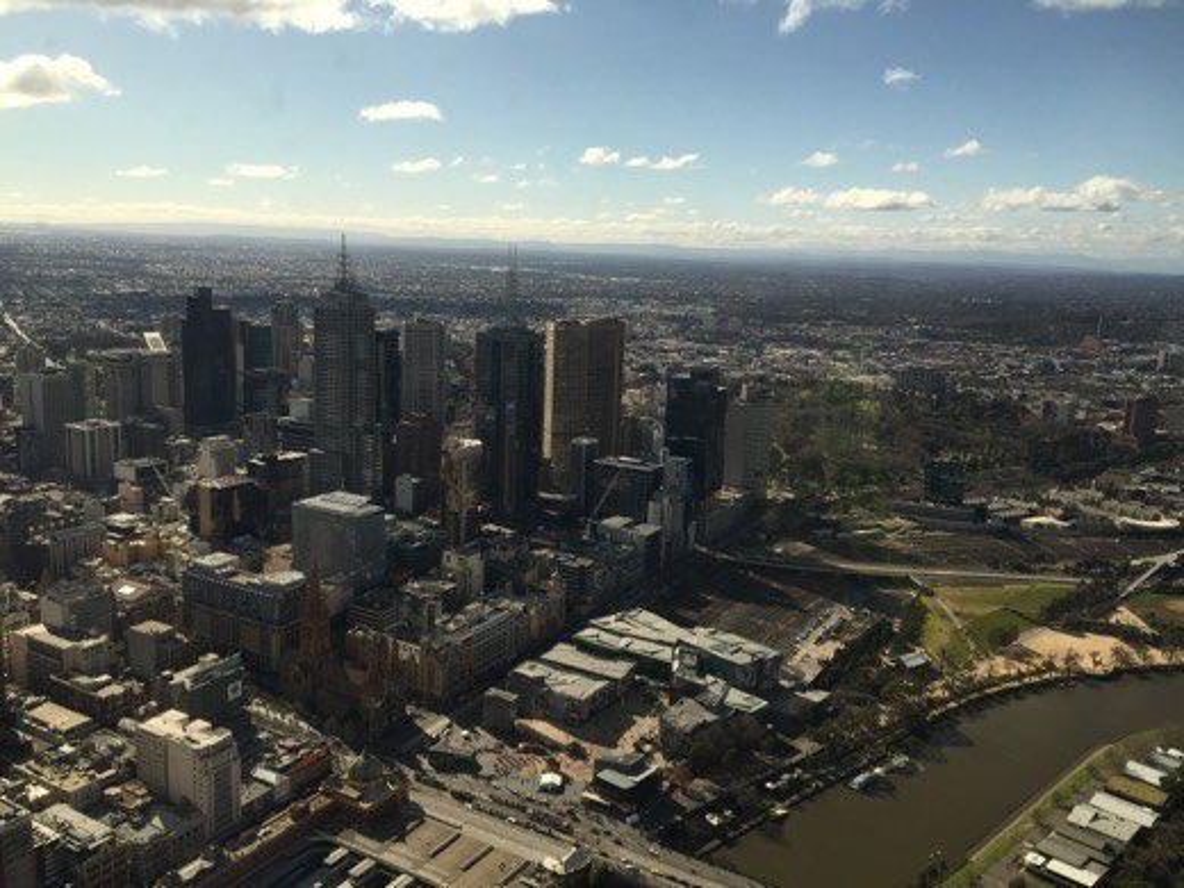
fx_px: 992
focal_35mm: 29
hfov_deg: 61.7
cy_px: 444
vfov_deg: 48.2
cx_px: 592
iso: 32
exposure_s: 1/706
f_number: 2.2
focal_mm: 4.15
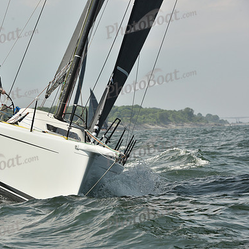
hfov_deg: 10.1
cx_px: 72
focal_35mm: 173
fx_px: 1408
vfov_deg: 10.1
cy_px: 124
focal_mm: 135
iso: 250
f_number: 10
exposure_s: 1/800
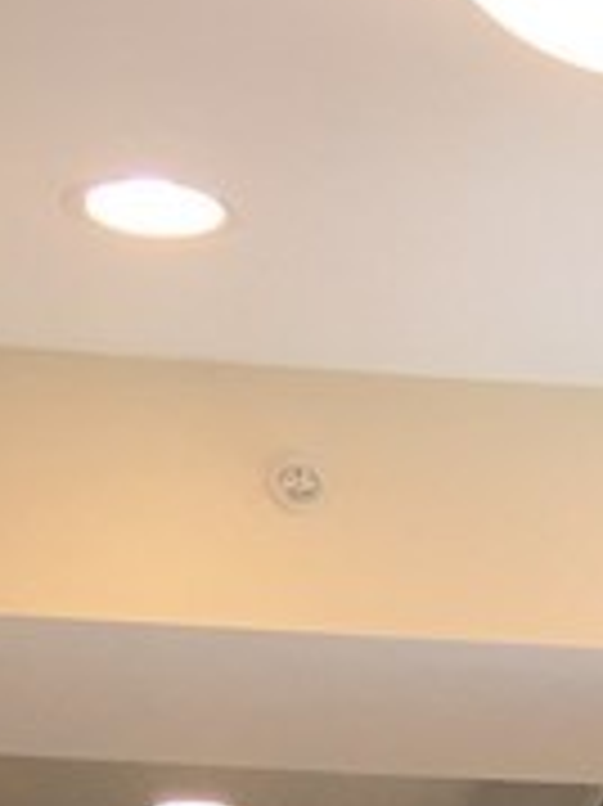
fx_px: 3860
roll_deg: +0.5
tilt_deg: -4.6
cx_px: 900
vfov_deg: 10.2
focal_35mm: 166
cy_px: 2017
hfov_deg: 8.7
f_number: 2.2
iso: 25
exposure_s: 1/30
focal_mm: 4.15
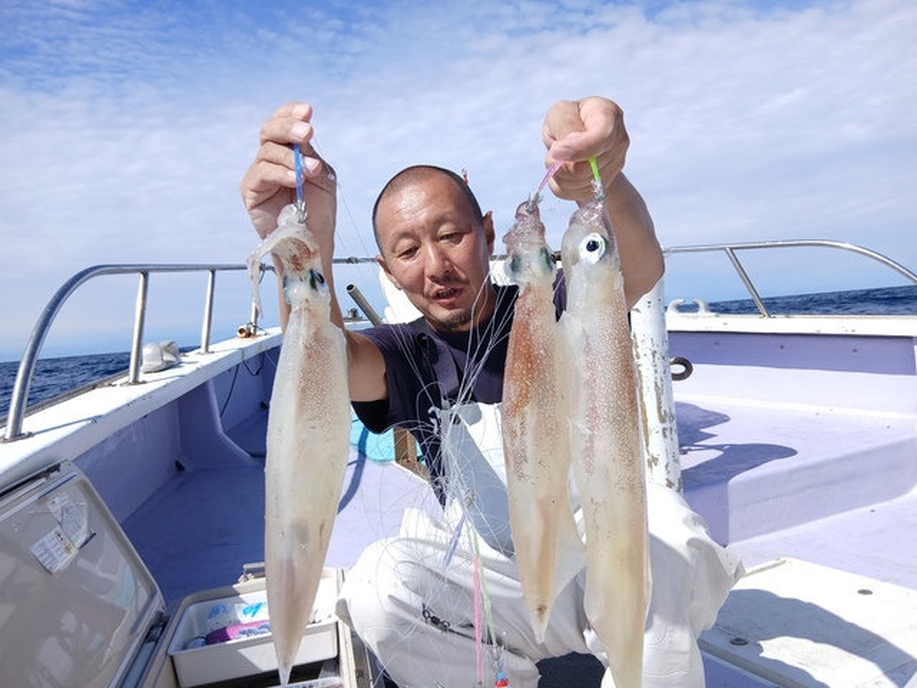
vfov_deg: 53.1
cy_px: 344
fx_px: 689
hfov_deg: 67.3
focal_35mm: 26
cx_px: 458
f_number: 1.8
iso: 20
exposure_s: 1/605
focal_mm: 3.86
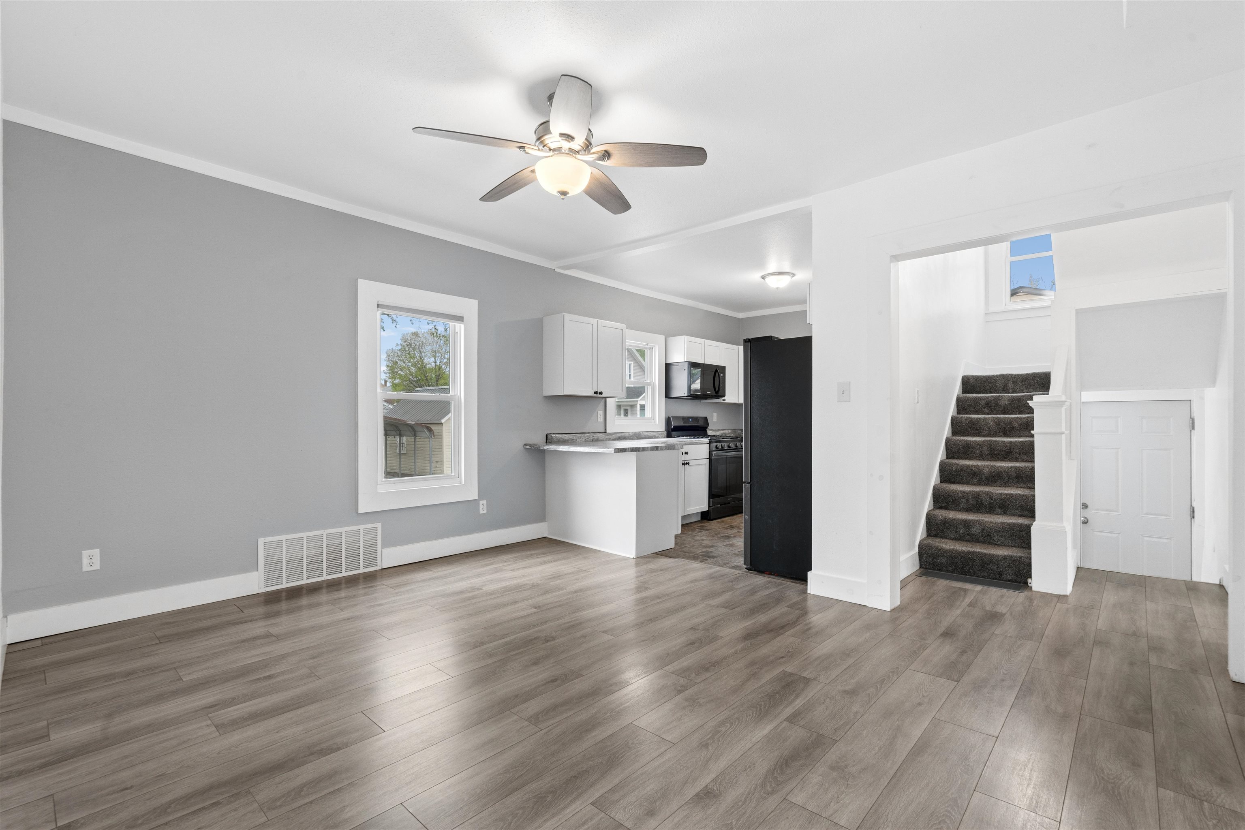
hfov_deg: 96.7
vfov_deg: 73.7
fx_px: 553
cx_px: 622
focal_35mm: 16
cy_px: 415
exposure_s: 1/15
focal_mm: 16
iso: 800
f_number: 10
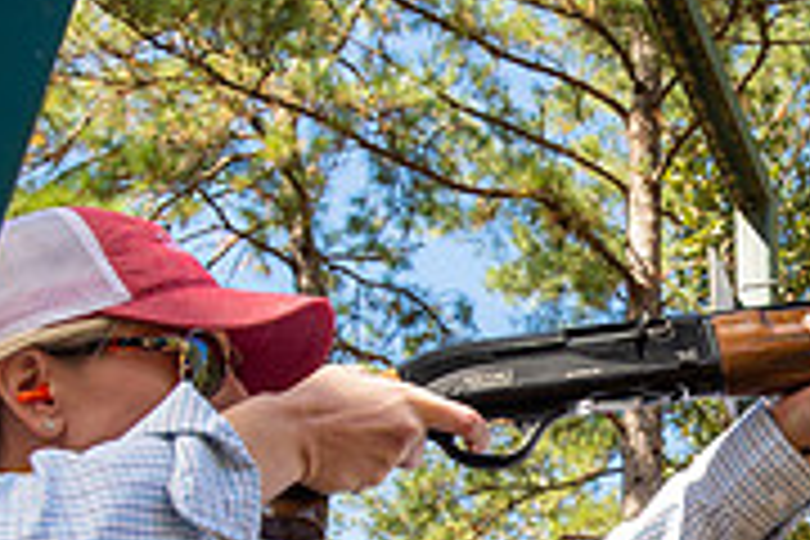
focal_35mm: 71
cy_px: 508
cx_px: 675
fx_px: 1597
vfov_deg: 18.8
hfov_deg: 27.7
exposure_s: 1/160
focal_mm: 22
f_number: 6.3
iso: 125
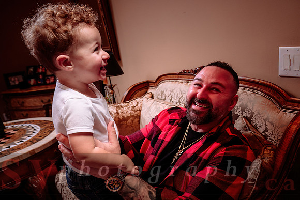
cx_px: 178
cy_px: 123
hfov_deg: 61.0
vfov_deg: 43.0
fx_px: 252
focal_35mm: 30
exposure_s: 1/60
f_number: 5
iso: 200
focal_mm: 24
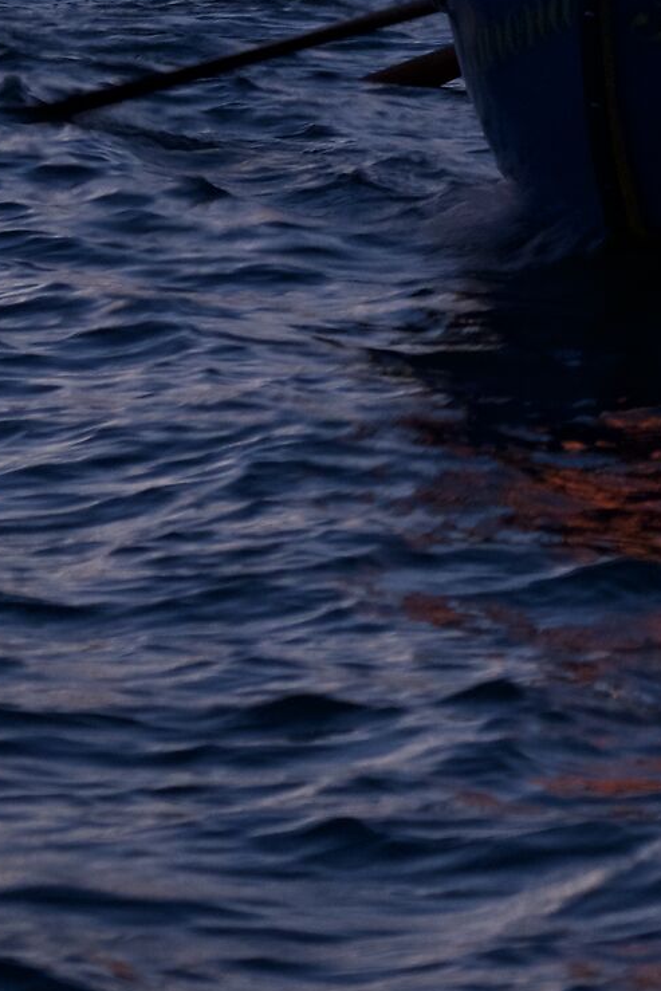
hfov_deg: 2.3
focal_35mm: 594
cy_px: -202
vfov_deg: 3.5
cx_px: 948
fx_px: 16351
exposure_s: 1/28
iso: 3200
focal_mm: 121.8
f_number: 5
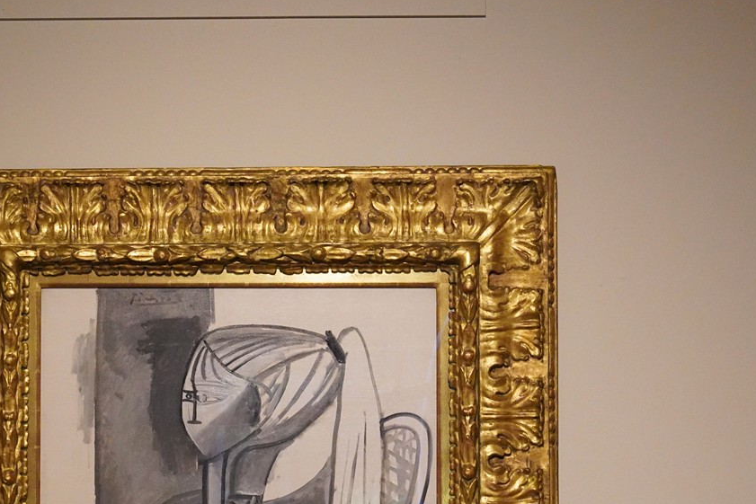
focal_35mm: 107
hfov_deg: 19.0
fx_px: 2247
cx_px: 264
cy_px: 385
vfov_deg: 12.8
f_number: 7.1
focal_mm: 45
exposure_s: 1/100
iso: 6400
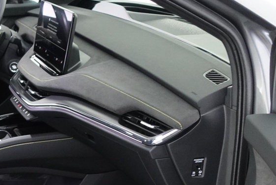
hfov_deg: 28.2
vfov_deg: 19.4
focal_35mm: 69
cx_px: 29
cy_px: 164
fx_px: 529
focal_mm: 9.4
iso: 1000
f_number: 1.8
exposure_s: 1/40
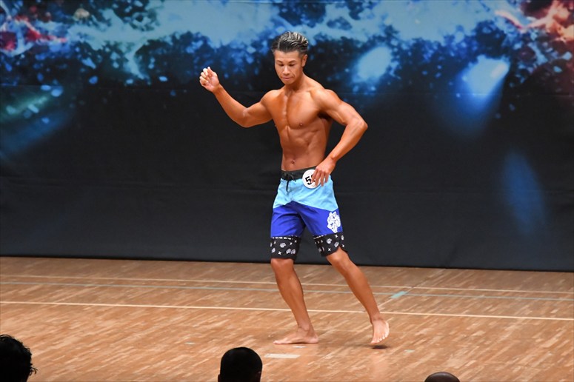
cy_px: 191
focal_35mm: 270
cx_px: 287
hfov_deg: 7.6
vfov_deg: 5.1
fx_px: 4303
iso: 8000
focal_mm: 180
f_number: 5.6
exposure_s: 1/400
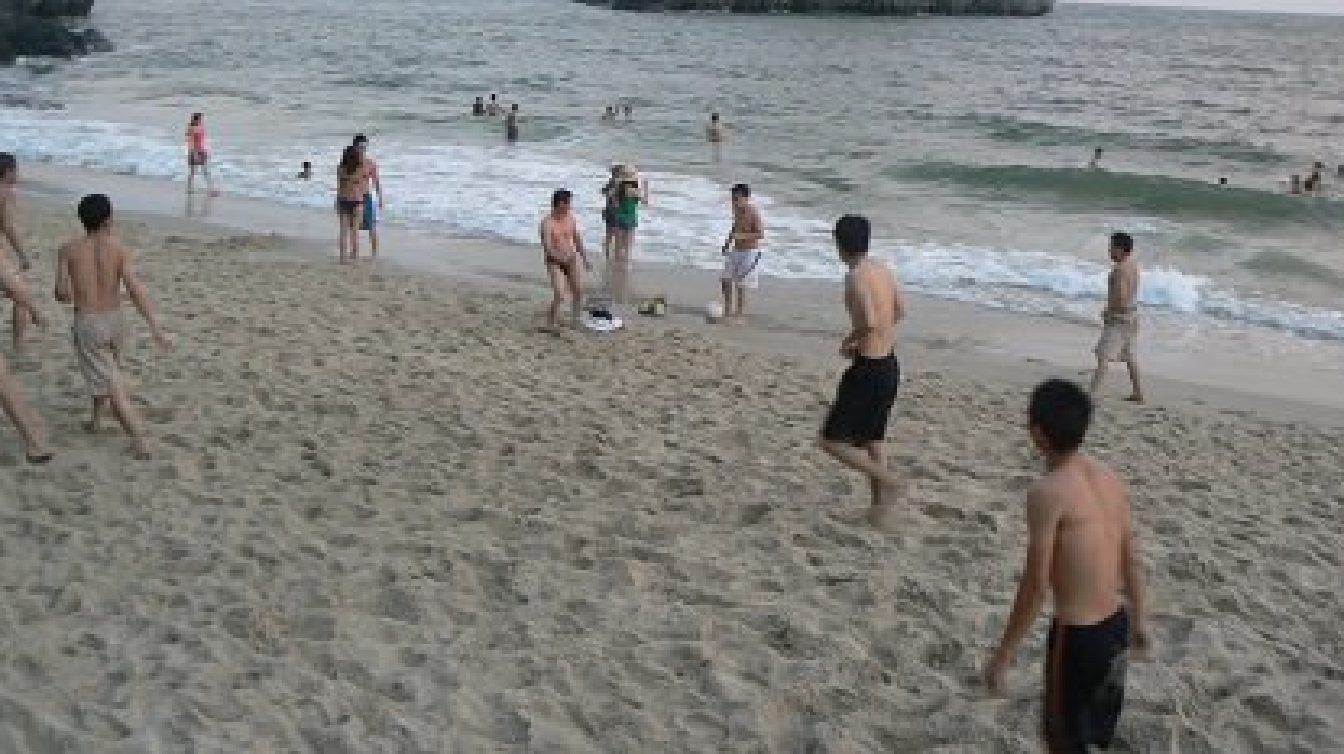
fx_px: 1425
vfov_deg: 29.4
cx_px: 675
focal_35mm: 40
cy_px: 244
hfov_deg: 50.5
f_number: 2.8
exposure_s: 1/30
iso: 200
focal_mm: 6
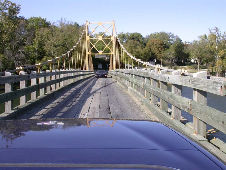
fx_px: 248
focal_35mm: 38
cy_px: 85
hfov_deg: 49.0
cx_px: 113
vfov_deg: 37.7
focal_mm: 7.85
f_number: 6.7
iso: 100
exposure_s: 1/223
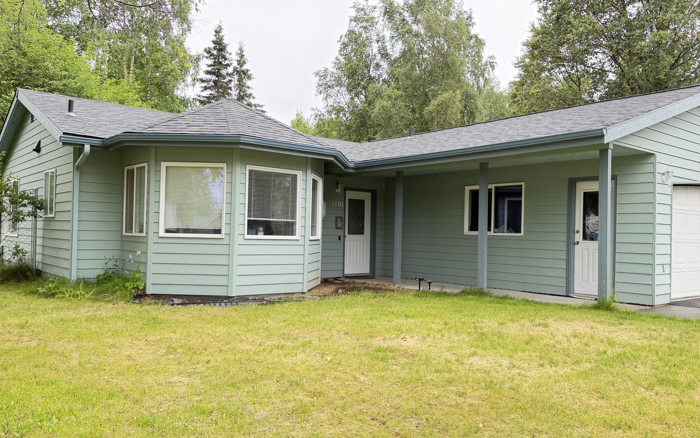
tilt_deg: +0.9
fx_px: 572
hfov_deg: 62.8
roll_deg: -1.2
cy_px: 221
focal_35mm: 30
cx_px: 383
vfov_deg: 41.8
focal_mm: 6.76
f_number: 1.78
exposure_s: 1/170
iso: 80
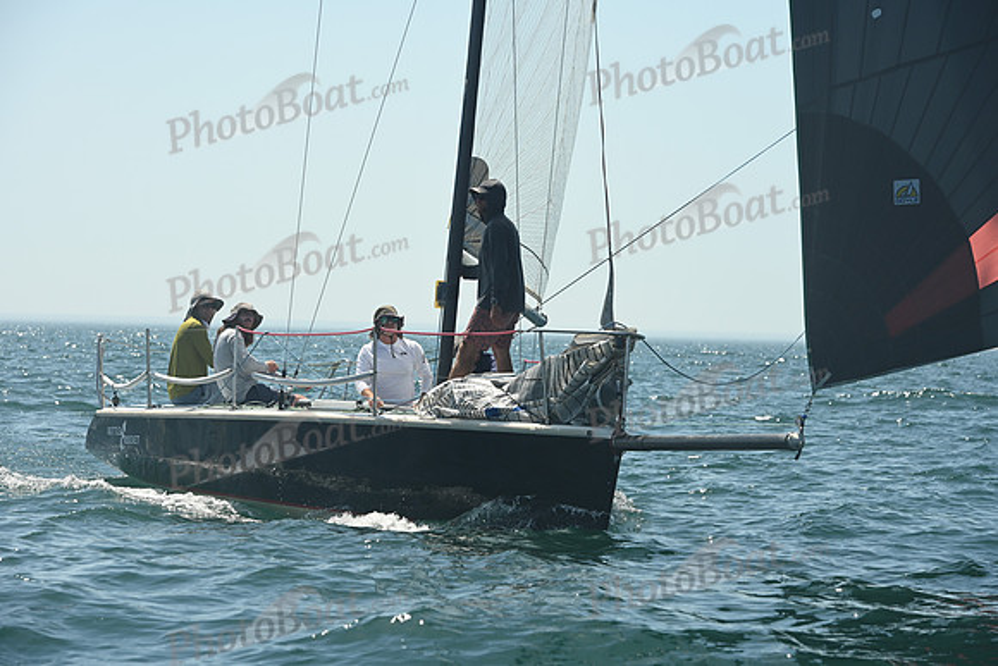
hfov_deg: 14.2
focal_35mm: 145
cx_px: 499
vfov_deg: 9.5
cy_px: 333
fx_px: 4020
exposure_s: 1/1000
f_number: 10
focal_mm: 145
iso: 320
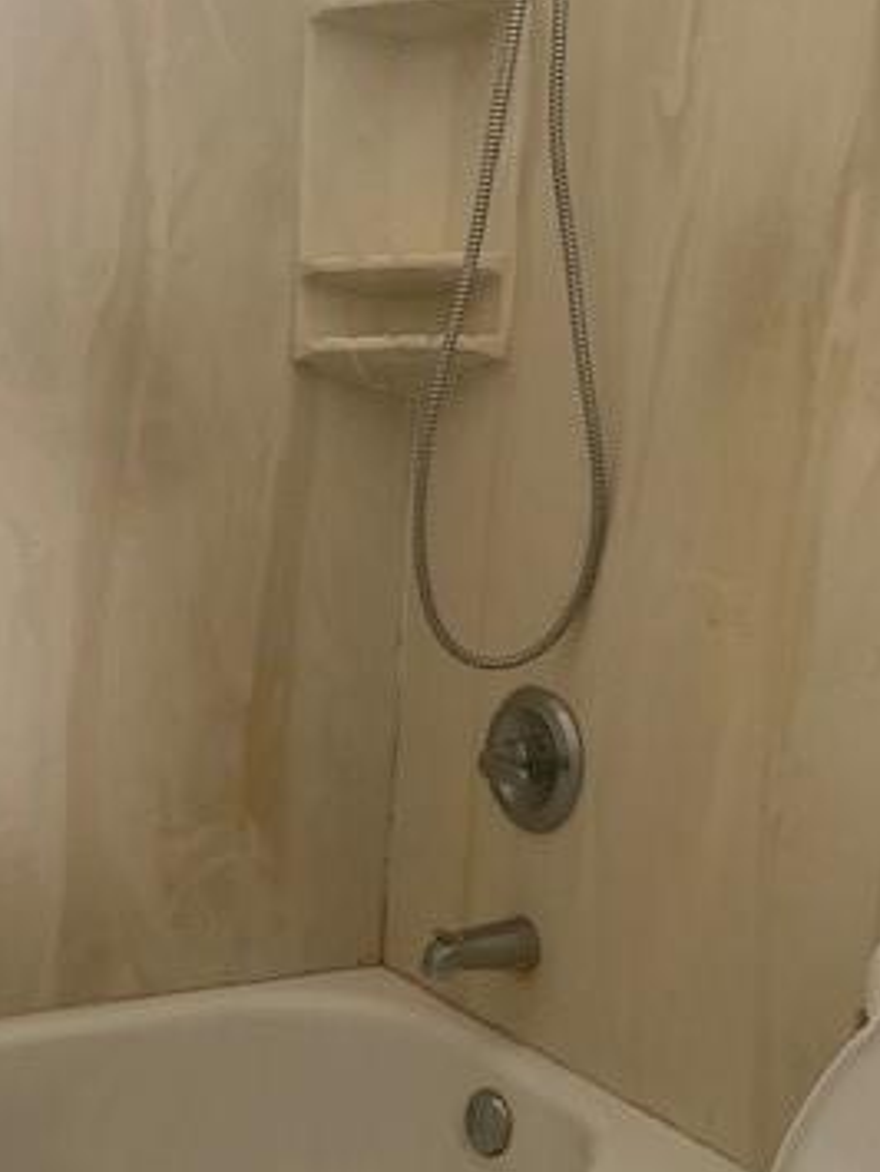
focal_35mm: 47
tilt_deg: -13.6
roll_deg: +0.2
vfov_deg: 39.6
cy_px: 831
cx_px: 93
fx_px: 1591
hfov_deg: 29.7
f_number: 1.8
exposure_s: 1/60
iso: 160
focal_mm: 4.25
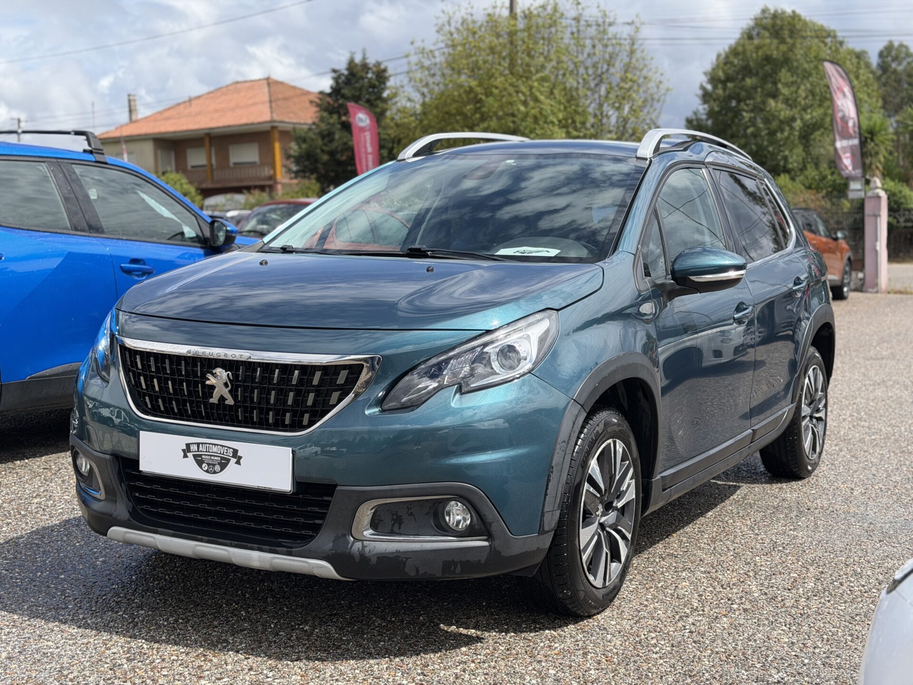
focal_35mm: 48
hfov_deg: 39.7
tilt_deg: -4.3
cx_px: 456
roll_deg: +2.4
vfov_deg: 30.3
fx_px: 1266
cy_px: 342
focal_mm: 6.76
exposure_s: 1/4098
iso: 100
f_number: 1.78
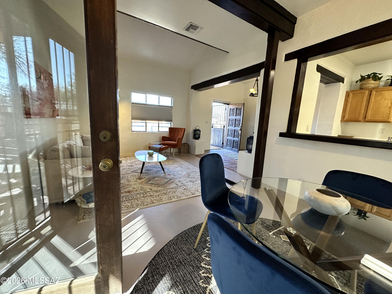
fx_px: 159
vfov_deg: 85.7
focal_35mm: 14
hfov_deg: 102.1
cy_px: 147
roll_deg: -2.3
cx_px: 196
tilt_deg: -7.9
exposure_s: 1/120
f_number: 2.2
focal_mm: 2.22
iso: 320
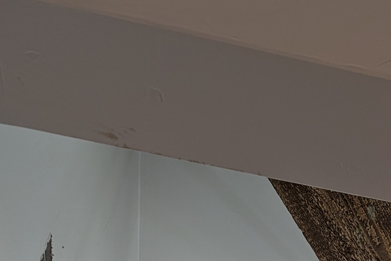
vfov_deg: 12.8
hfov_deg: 20.2
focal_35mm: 94
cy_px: 509
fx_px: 1021
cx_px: 481
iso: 61
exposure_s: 1/24
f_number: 1.85
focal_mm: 6.81
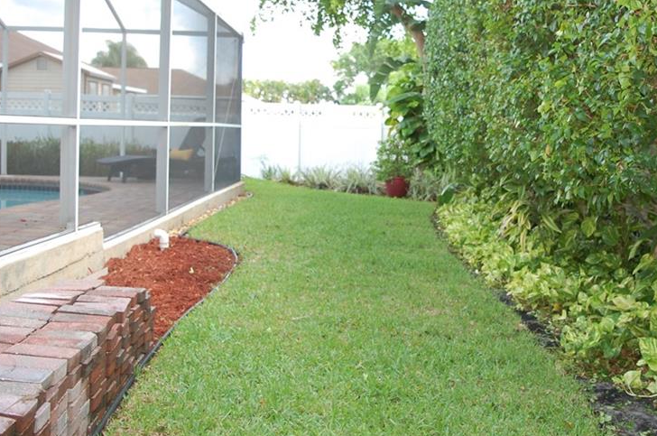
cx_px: 434
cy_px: 147
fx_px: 692
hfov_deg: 49.9
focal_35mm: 38
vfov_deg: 34.6
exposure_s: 1/200
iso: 400
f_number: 3.8
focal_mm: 18
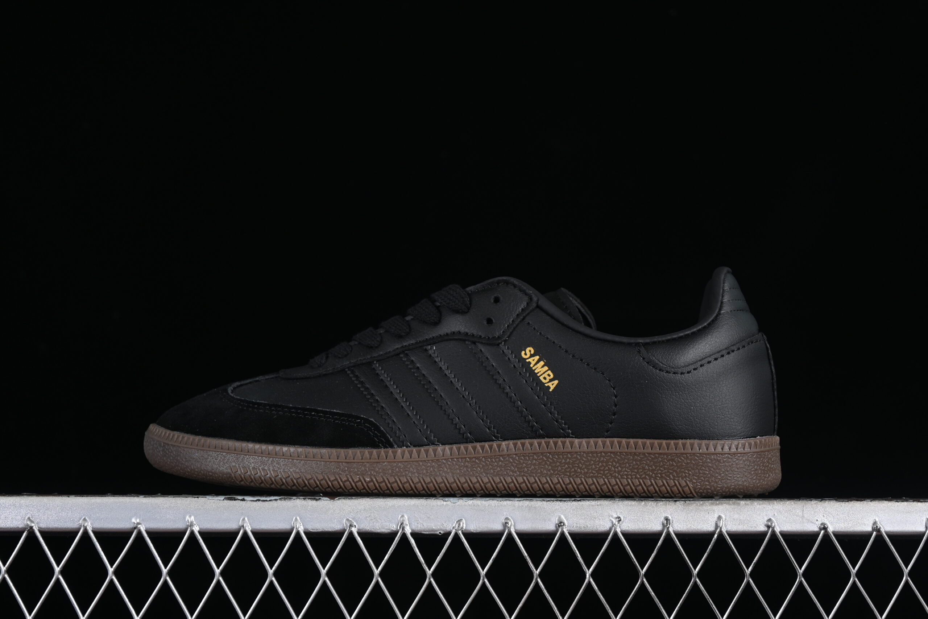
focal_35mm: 75
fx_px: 1933
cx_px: 464
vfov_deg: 18.2
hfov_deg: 27.0
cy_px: 310
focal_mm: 50
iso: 160
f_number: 6.3
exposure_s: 1/50
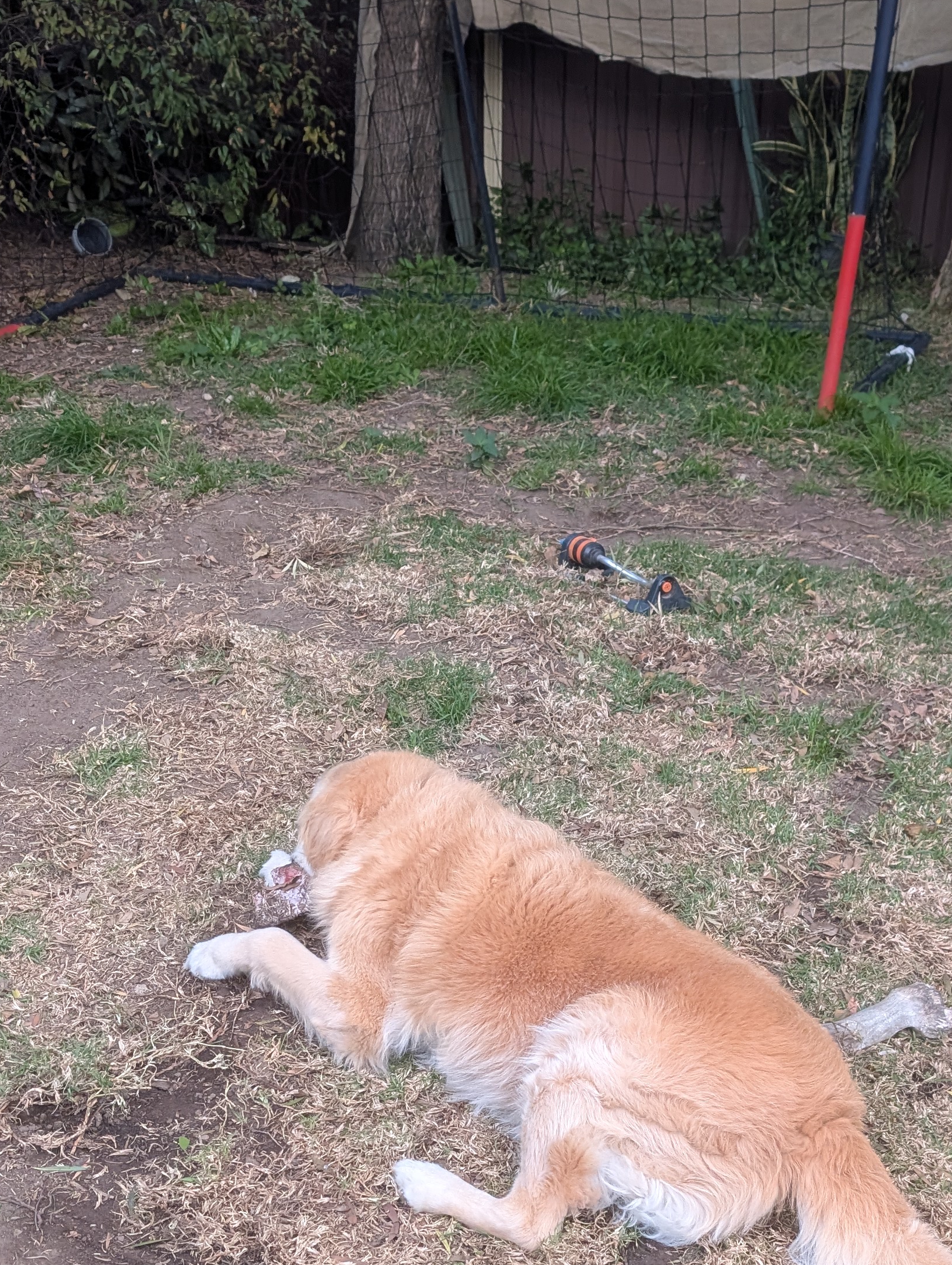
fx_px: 1646
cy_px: 881
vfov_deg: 41.3
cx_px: 522
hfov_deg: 32.2
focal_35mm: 45
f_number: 1.68
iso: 327
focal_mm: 6.9
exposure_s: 1/327
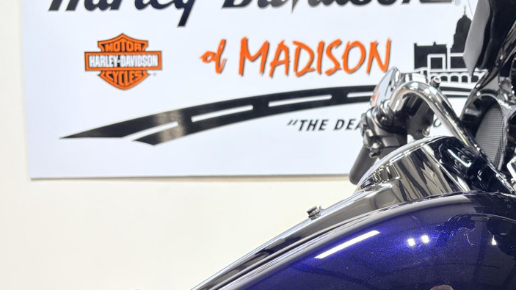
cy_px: 237
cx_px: 328
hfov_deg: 46.9
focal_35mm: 43
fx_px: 588
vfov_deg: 27.1
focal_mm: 5.96
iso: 50
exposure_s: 1/120
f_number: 1.6
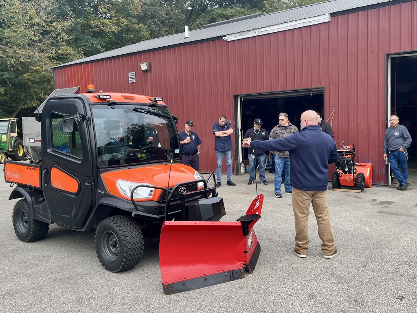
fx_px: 313
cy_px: 156
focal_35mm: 26
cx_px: 208
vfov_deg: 53.1
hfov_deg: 67.3
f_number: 1.6
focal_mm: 5.1
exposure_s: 1/461
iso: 50
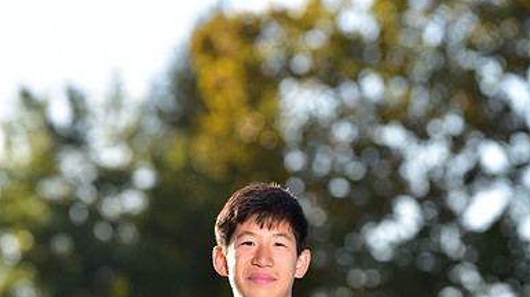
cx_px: 265
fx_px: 4438
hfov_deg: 6.8
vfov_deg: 3.8
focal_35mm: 316
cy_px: 392
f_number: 5
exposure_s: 1/200
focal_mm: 200
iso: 80
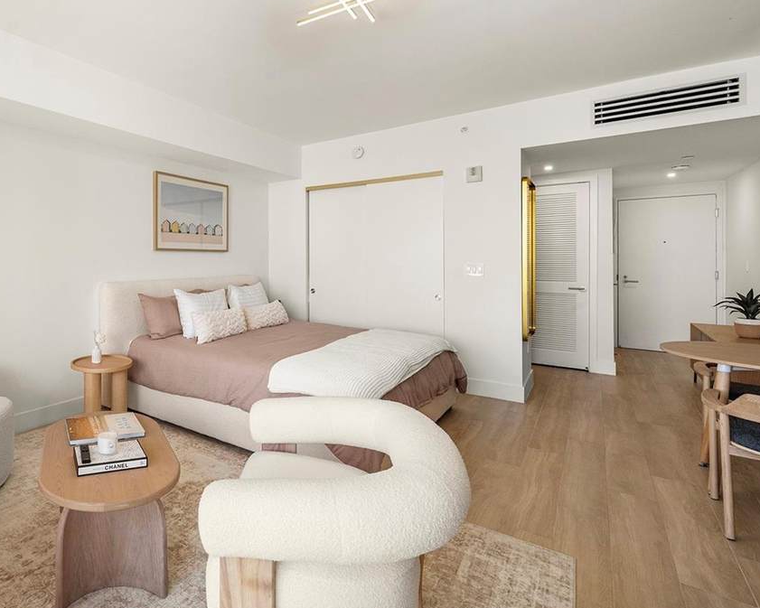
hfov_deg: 74.9
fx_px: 450
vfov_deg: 67.9
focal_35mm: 20
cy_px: 270
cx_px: 194
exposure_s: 1/125
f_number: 8
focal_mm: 14
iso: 640
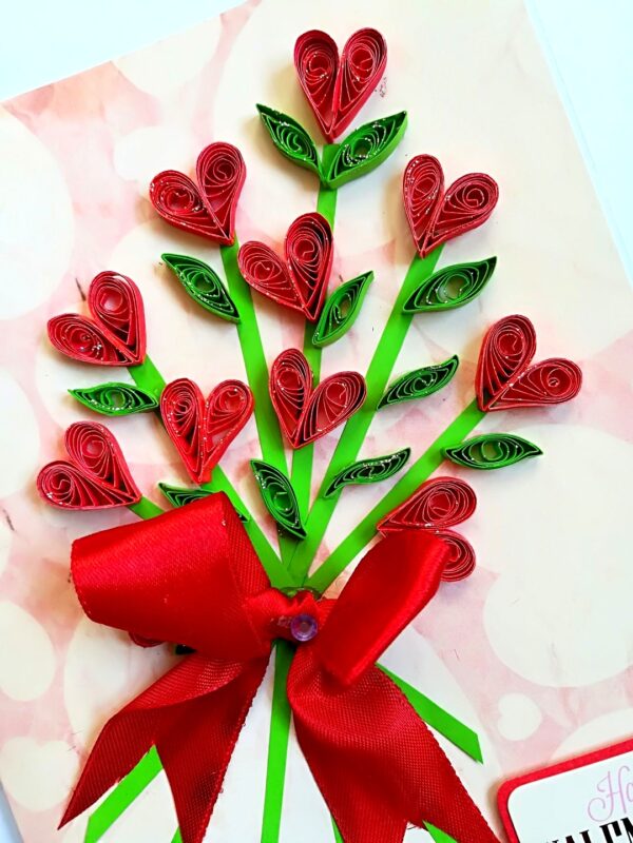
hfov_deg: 53.1
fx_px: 634
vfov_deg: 67.3
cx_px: 316
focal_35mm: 26
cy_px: 422
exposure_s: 1/33.3
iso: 100
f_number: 2.2
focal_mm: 3.83
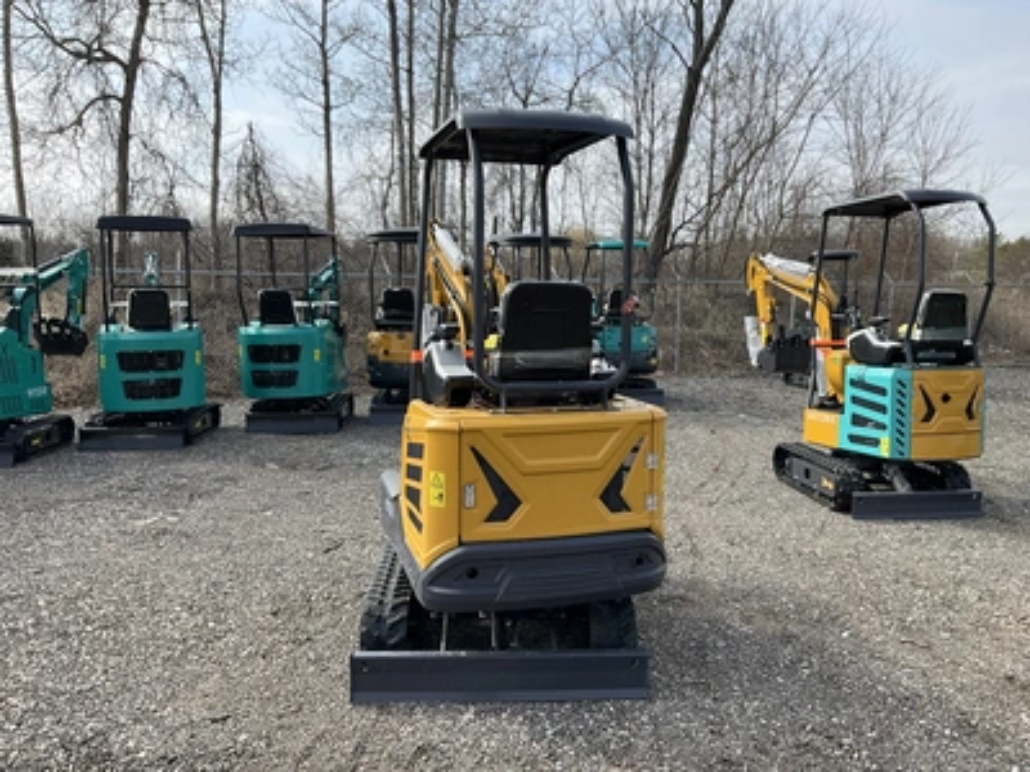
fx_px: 863
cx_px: 515
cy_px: 386
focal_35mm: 29
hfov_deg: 61.7
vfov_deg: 48.2
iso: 25
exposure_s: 1/1221
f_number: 1.8
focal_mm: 3
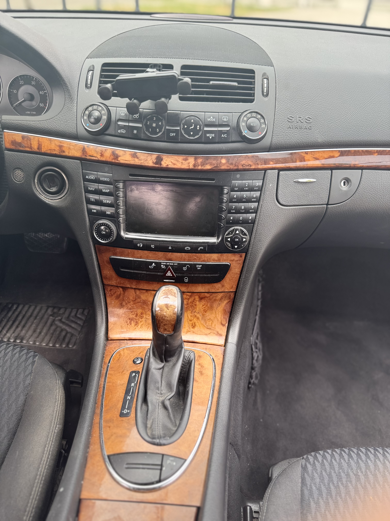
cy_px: 260
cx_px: 195
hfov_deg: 56.8
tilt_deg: -37.8
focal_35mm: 24
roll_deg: -0.7
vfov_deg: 71.6
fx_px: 361
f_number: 1.78
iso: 80
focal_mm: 6.76
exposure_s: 1/289
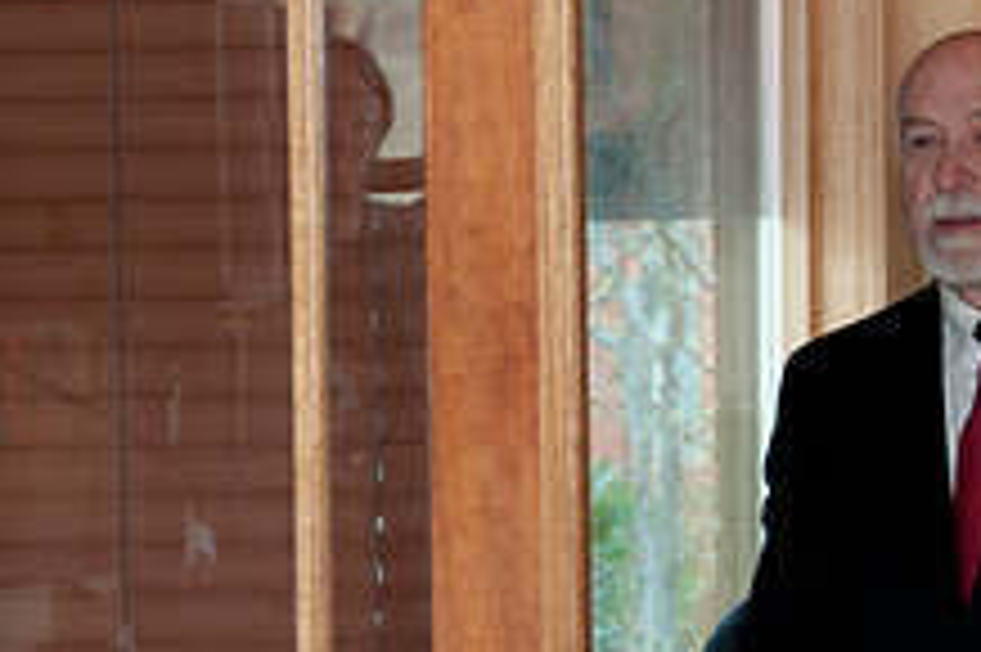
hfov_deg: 5.7
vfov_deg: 3.8
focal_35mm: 359
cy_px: 447
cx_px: 657
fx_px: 9775
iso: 400
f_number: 5.3
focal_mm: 90
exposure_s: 1/60
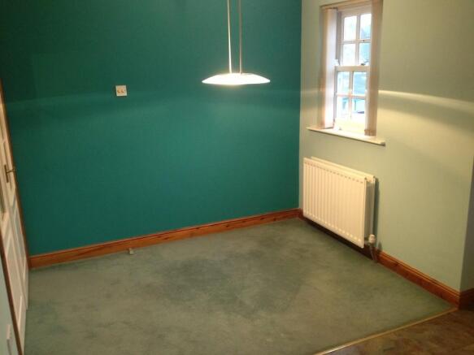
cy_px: 178
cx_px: 237
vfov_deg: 40.7
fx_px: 479
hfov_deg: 52.6
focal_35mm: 35
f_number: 2.4
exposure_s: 1/20
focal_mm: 4.28
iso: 200
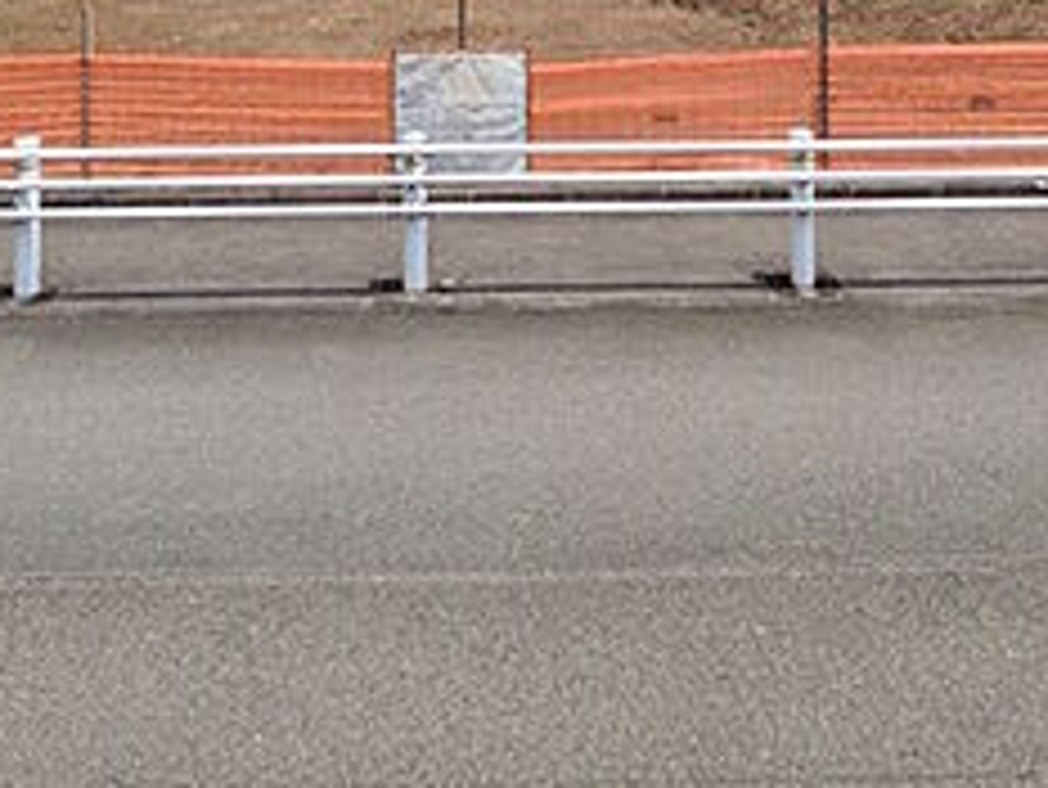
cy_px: -212
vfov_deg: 31.5
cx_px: 603
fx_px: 1090
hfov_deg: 51.1
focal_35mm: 36
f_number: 2.2
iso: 47
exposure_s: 1/2469
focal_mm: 1.83
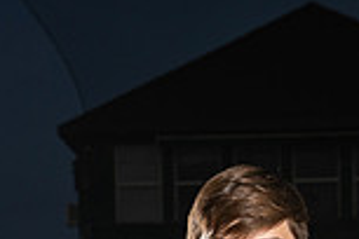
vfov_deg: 9.5
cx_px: 221
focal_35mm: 132
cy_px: 523
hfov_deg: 15.5
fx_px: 1316
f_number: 5.6
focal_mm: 45
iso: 200
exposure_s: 1/250
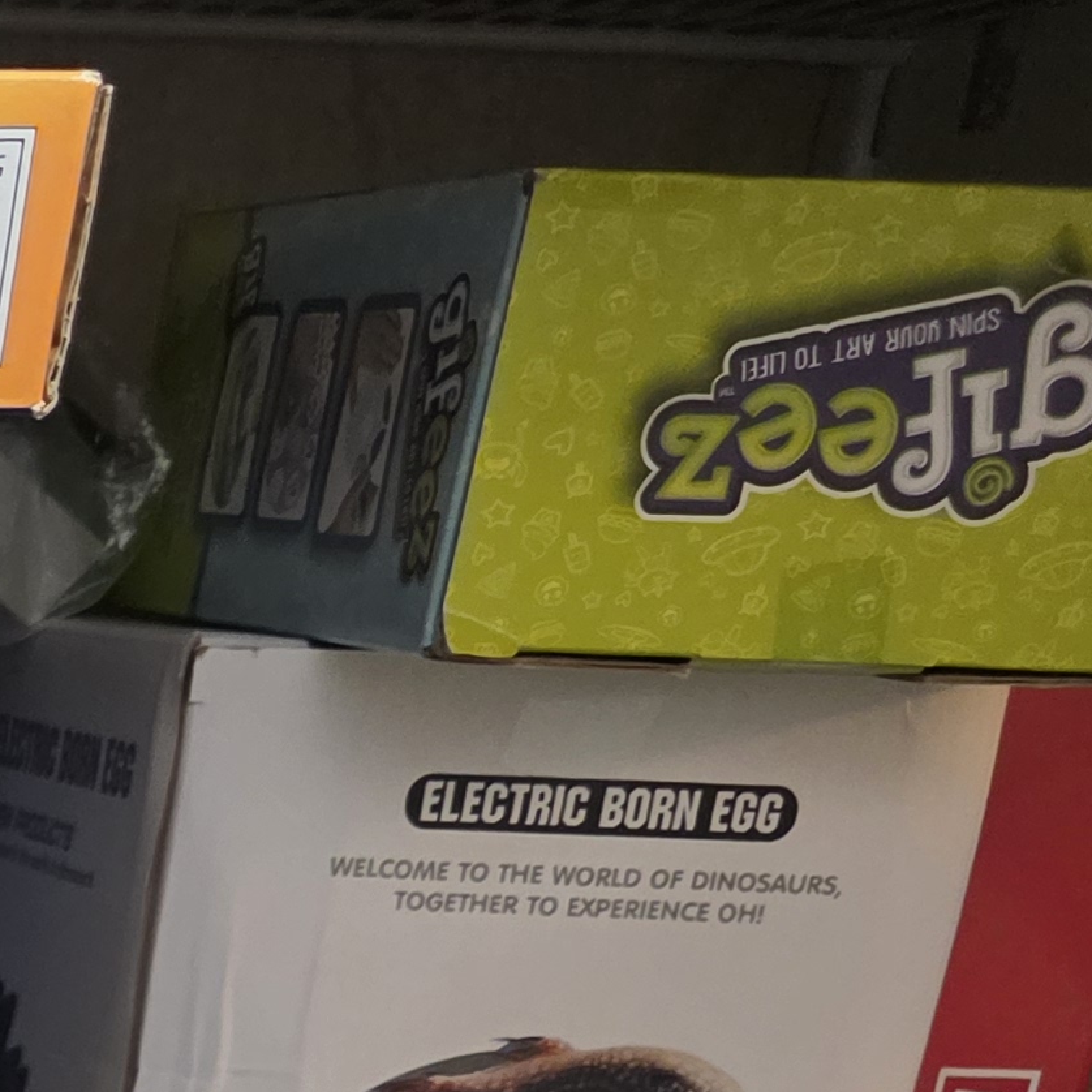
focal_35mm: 97
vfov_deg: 15.7
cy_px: 1863
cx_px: -1368
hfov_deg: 13.8
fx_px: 3462
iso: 640
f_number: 1.7
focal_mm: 6.3
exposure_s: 1/120
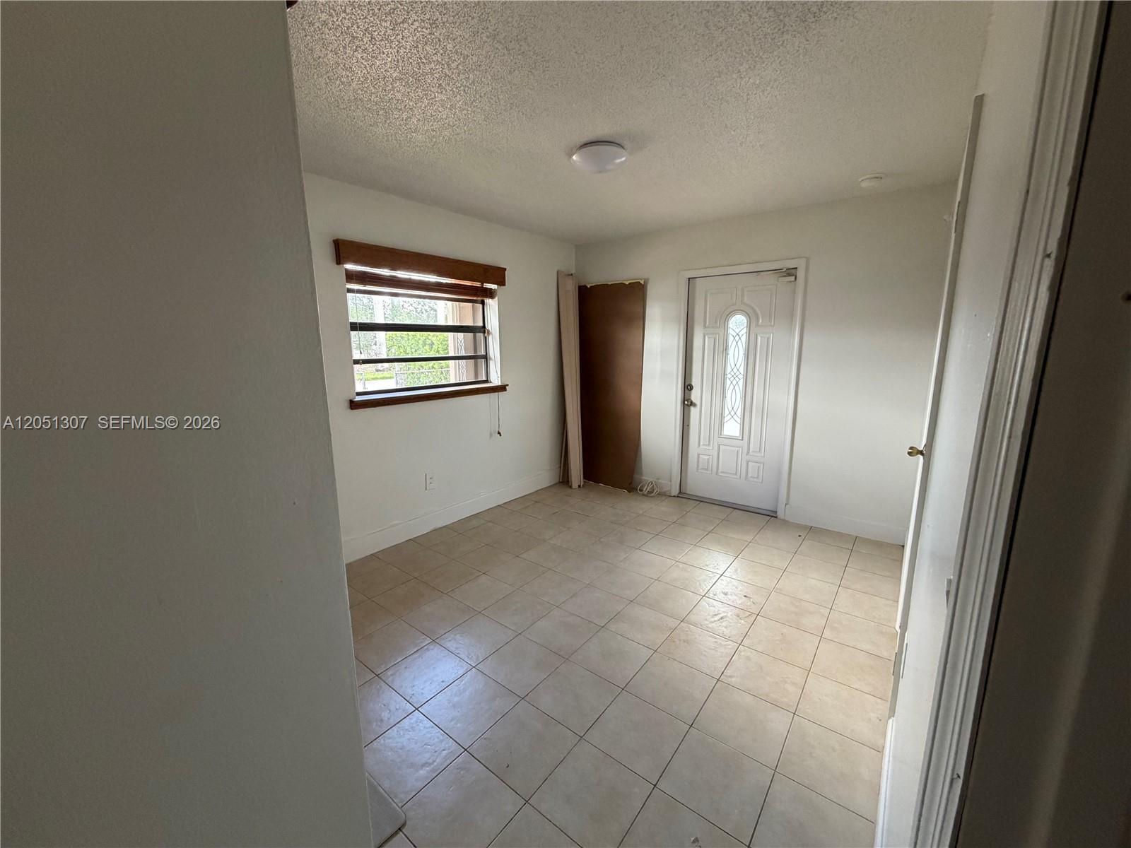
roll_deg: +0.2
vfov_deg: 85.7
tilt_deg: -11.2
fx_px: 457
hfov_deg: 102.1
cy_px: 424
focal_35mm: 14
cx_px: 566
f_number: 2.2
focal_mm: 2.22
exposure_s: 1/92
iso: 320
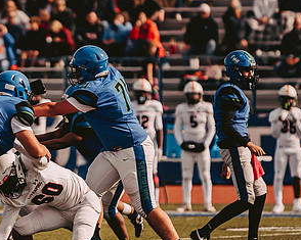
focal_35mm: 561
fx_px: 4996
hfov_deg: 3.4
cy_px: 117
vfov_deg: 2.8
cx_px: 35
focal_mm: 200
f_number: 2.8
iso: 160
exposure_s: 1/2500
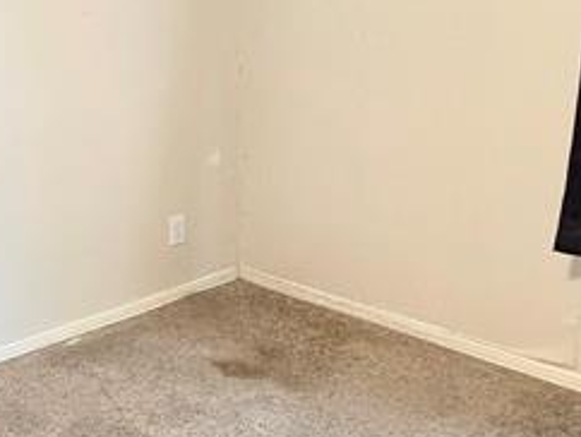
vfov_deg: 26.6
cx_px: 197
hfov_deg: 34.6
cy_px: 262
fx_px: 924
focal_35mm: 55
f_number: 2.2
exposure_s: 1/60
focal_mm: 2.2
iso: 500
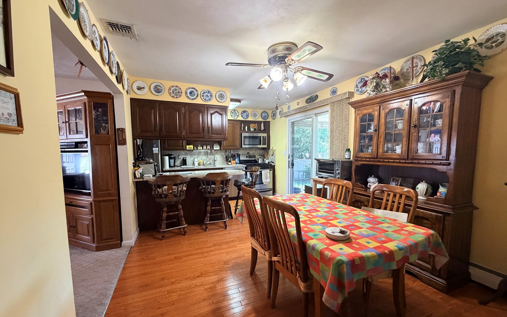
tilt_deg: -4.7
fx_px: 207
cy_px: 168
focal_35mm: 15
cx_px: 253
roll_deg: +1.0
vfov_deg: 74.7
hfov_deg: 101.5
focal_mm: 2.22
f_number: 2.2
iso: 500
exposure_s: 1/60
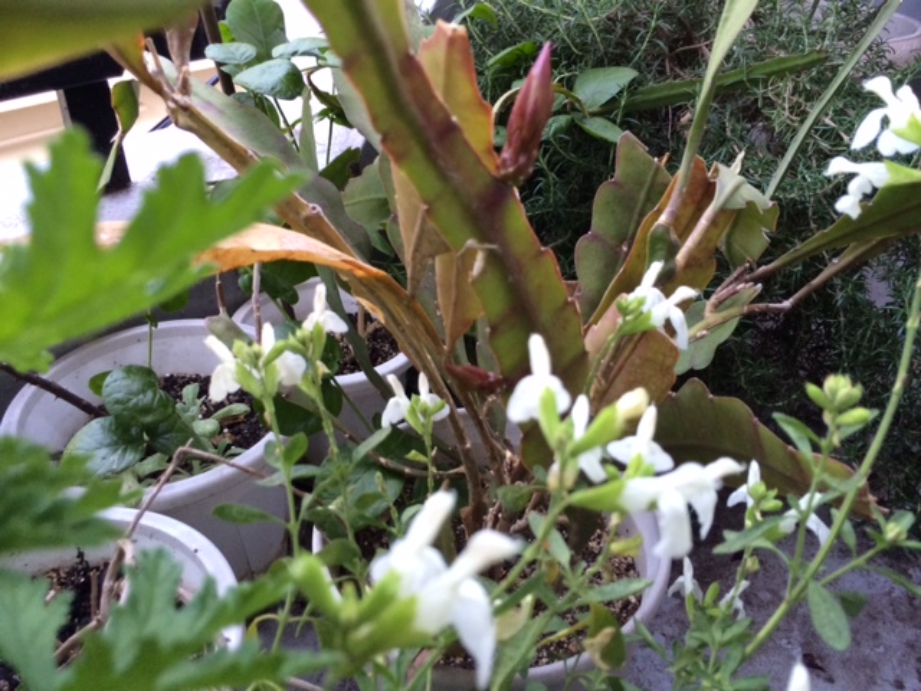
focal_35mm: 30
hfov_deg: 60.0
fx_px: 798
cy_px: 346
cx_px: 460
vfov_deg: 46.8
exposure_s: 1/30
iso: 64
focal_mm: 4.12
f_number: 2.2
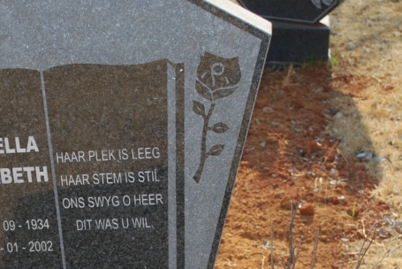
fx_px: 1207
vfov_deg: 12.5
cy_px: 271
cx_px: 68
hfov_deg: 18.7
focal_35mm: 108
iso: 100
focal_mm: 32
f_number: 5
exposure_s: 1/200
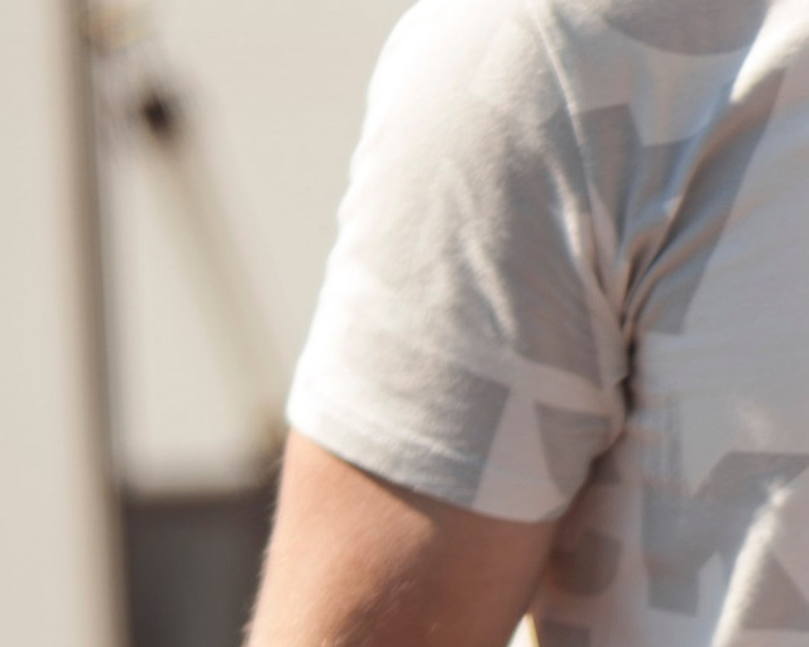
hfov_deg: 4.6
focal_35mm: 418
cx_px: 1651
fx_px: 10006
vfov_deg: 3.7
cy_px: 355
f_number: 1.8
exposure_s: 1/125
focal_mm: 85
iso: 100
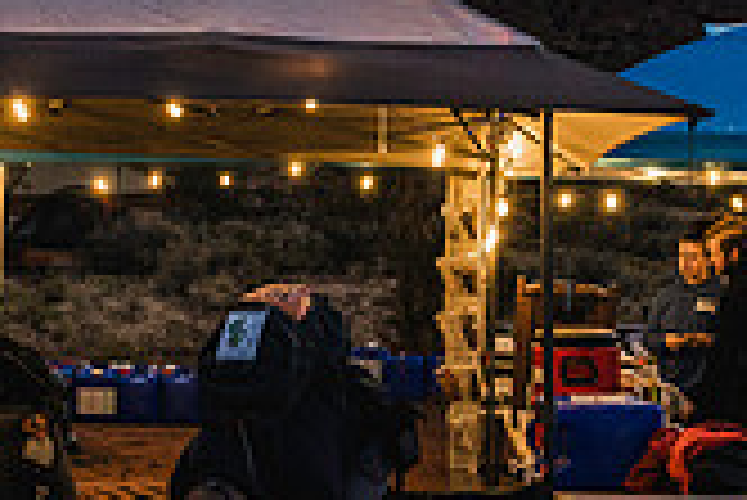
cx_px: 261
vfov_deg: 14.0
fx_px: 2035
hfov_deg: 20.7
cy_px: 282
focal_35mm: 98
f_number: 2.8
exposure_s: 1/80
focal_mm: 28
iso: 1600
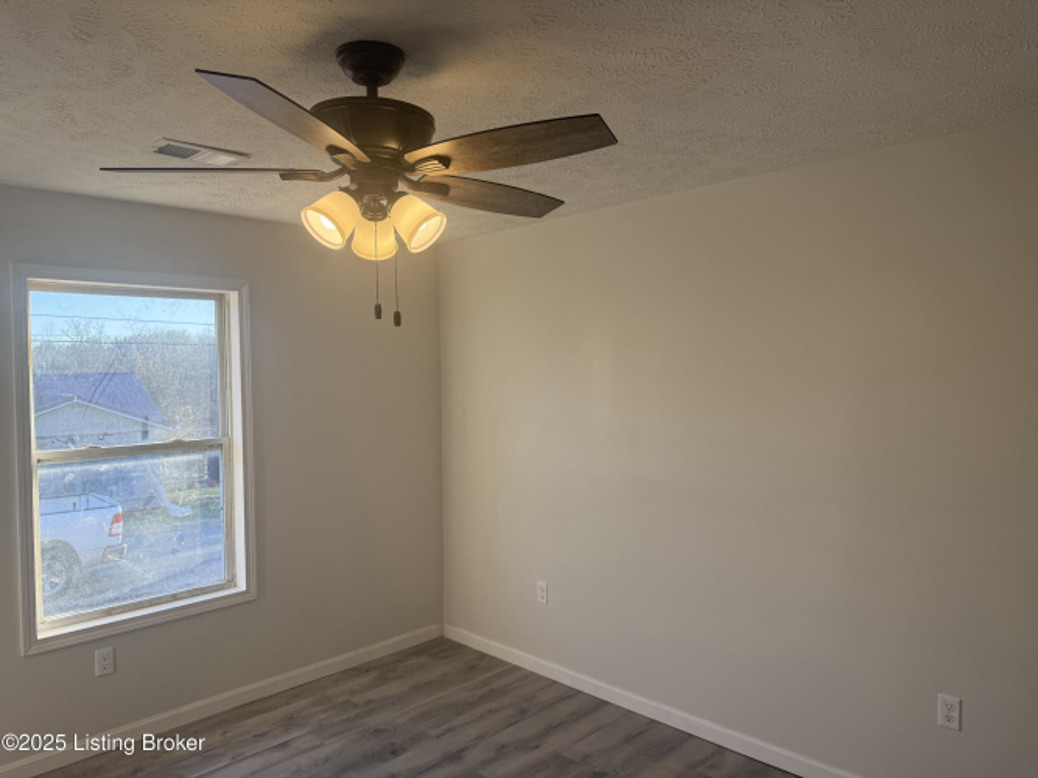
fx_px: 720
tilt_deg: -0.9
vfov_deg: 56.8
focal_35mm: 24
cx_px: 519
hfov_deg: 71.6
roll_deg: +0.7
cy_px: 389
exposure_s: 1/374
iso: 100
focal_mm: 6.76
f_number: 1.78
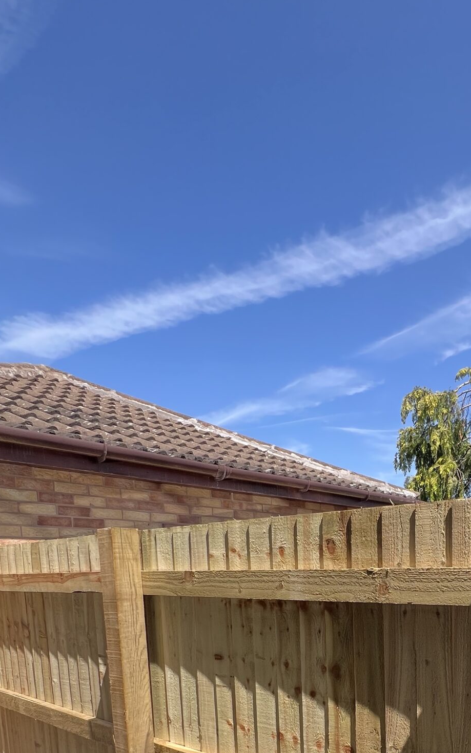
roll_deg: +1.0
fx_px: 493
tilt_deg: -7.8
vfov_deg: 65.7
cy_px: 634
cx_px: 382
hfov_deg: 48.0
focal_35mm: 24
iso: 32
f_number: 1.8
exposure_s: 1/657
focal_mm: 1.57
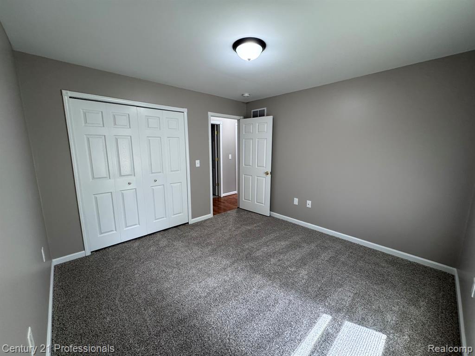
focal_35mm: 14
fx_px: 192
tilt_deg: -10.0
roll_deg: -0.3
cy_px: 178
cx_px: 238
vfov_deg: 85.7
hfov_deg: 102.1
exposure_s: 1/120
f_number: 2.2
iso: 250
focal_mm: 2.22
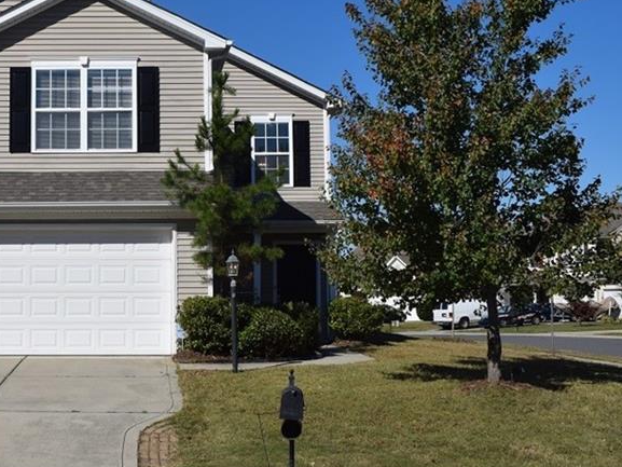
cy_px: 205
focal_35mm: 59
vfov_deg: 24.9
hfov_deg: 32.1
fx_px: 1058
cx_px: 142
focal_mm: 23
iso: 200
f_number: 11
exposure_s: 1/500
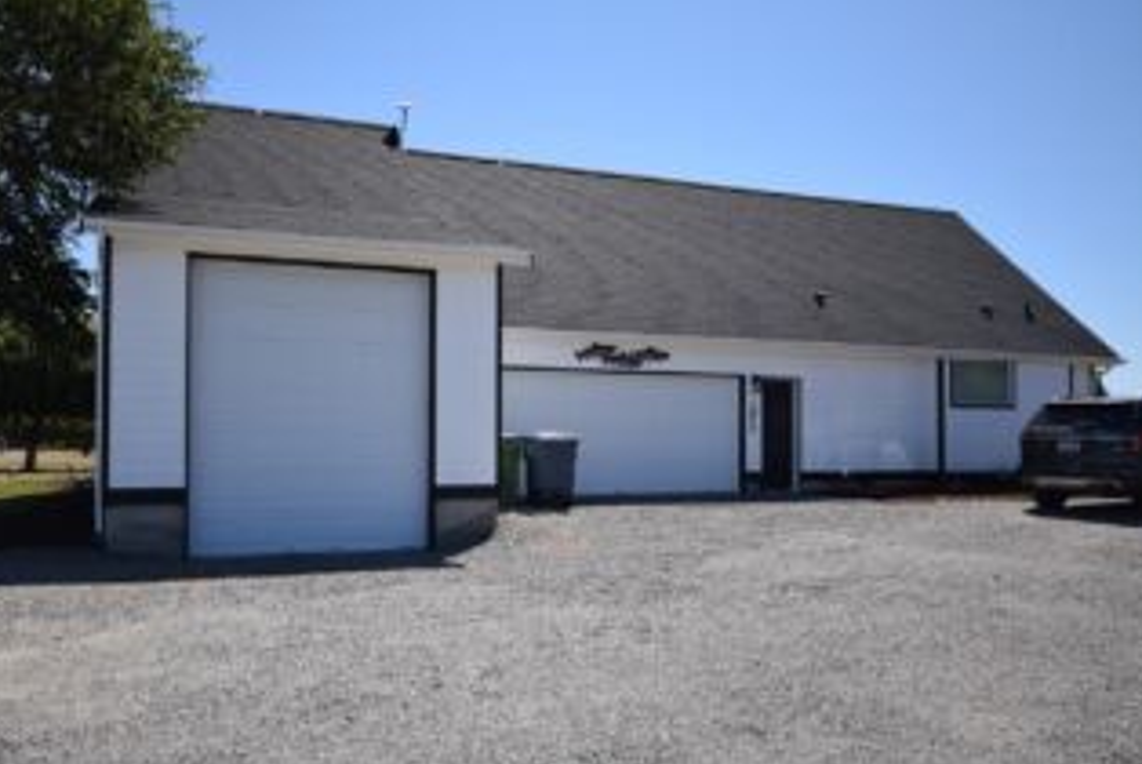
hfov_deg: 63.8
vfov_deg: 45.5
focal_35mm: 29
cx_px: 469
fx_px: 909
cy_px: 420
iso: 100
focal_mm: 15
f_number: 5
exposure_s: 1/500
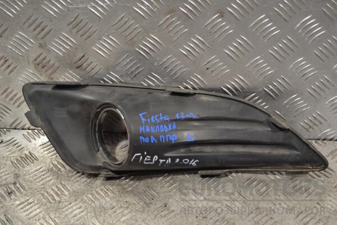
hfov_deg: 37.9
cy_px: 112
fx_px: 491
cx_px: 168
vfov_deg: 25.8
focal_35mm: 52
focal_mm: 35
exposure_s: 1/30
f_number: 5
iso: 180
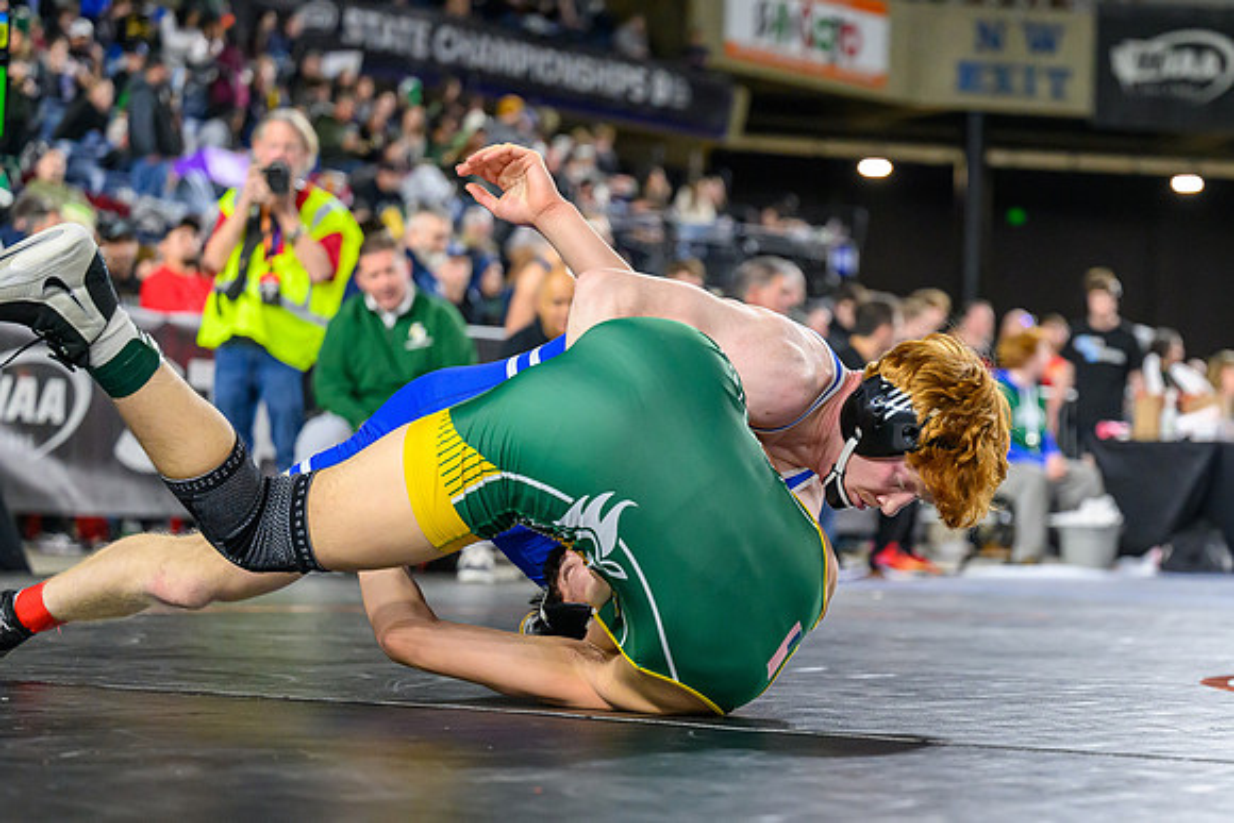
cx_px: 864
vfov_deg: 13.0
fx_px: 3619
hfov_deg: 19.3
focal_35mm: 106
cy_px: 533
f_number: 2.8
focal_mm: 73
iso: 2500
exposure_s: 1/1000
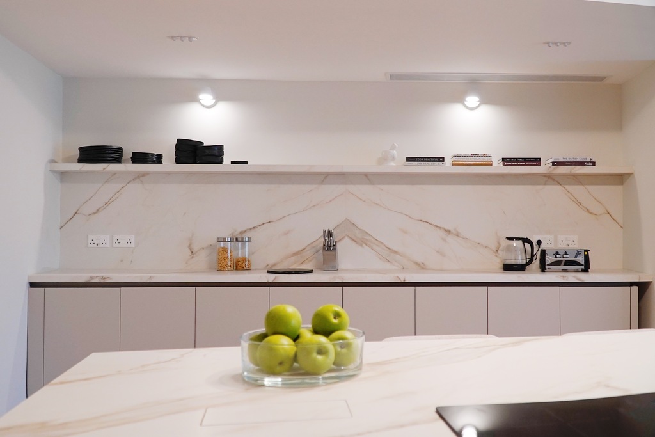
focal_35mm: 33
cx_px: 328
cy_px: 218
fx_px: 600
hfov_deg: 57.2
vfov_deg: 40.0
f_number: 4
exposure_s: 1/160
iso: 1000
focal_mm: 22
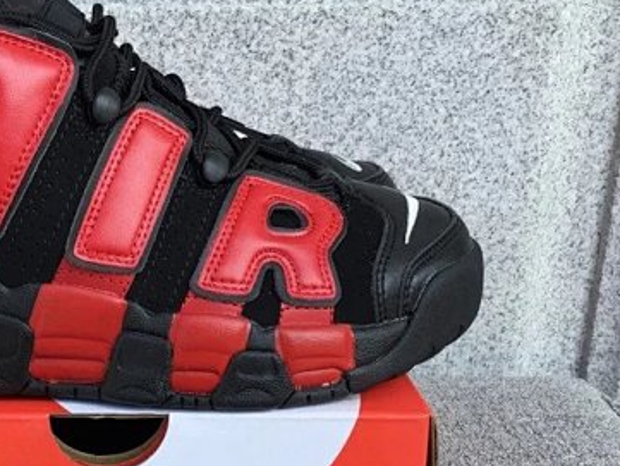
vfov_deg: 26.4
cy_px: 310
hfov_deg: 33.6
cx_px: 101
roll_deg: +0.9
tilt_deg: -18.4
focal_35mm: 55
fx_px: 985
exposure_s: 1/297
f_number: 2.4
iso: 25
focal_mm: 3.3
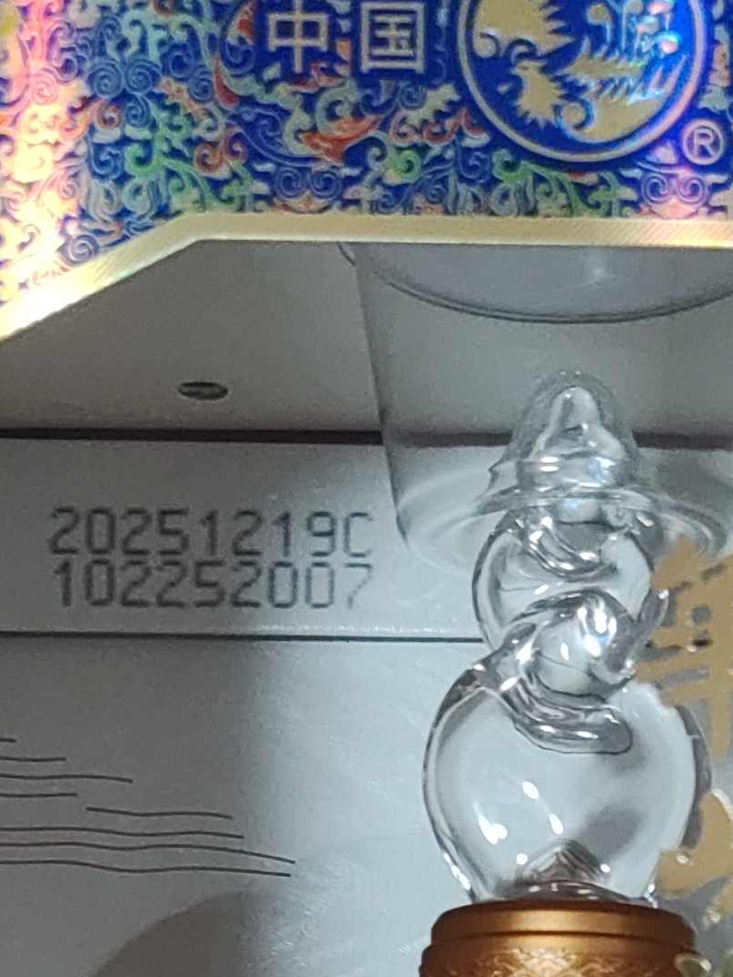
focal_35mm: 99
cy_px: 1605
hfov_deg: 14.9
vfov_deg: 17.2
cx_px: 582
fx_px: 2795
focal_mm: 4.25
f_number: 1.8
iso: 898
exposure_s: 1/50
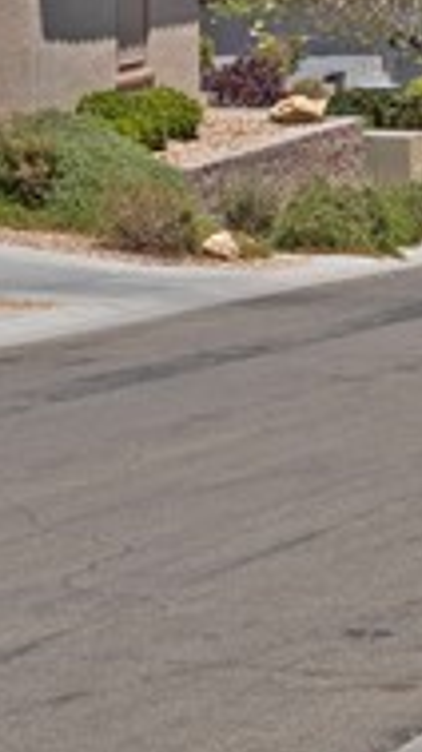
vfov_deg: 10.0
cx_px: 625
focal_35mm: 211
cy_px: -191
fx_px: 4207
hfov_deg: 5.7
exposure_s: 1/1600
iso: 500
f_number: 10
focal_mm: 35
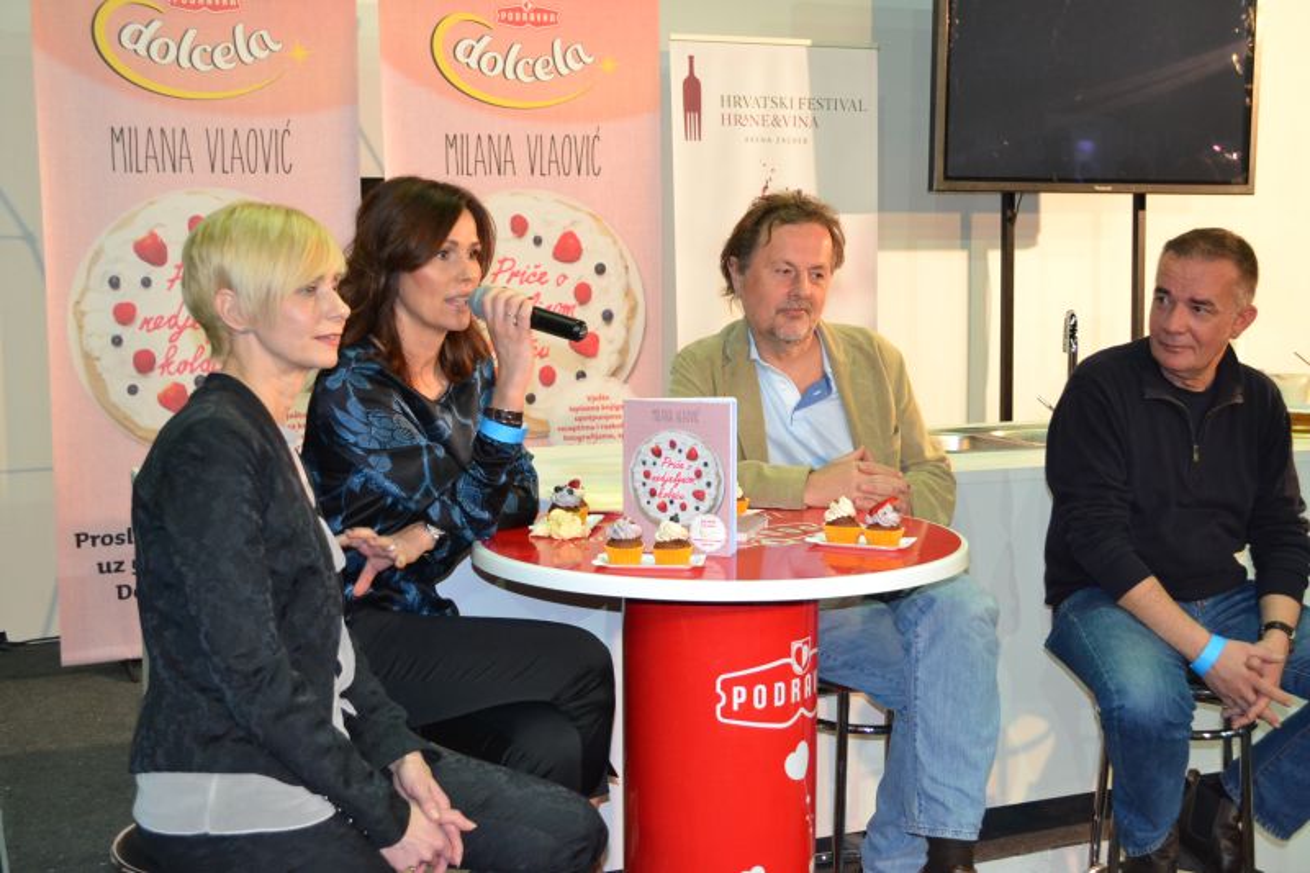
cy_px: 436
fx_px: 1637
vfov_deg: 29.9
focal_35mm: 45
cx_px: 655
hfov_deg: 43.6
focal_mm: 30
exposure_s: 1/60
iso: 1600
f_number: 4.5
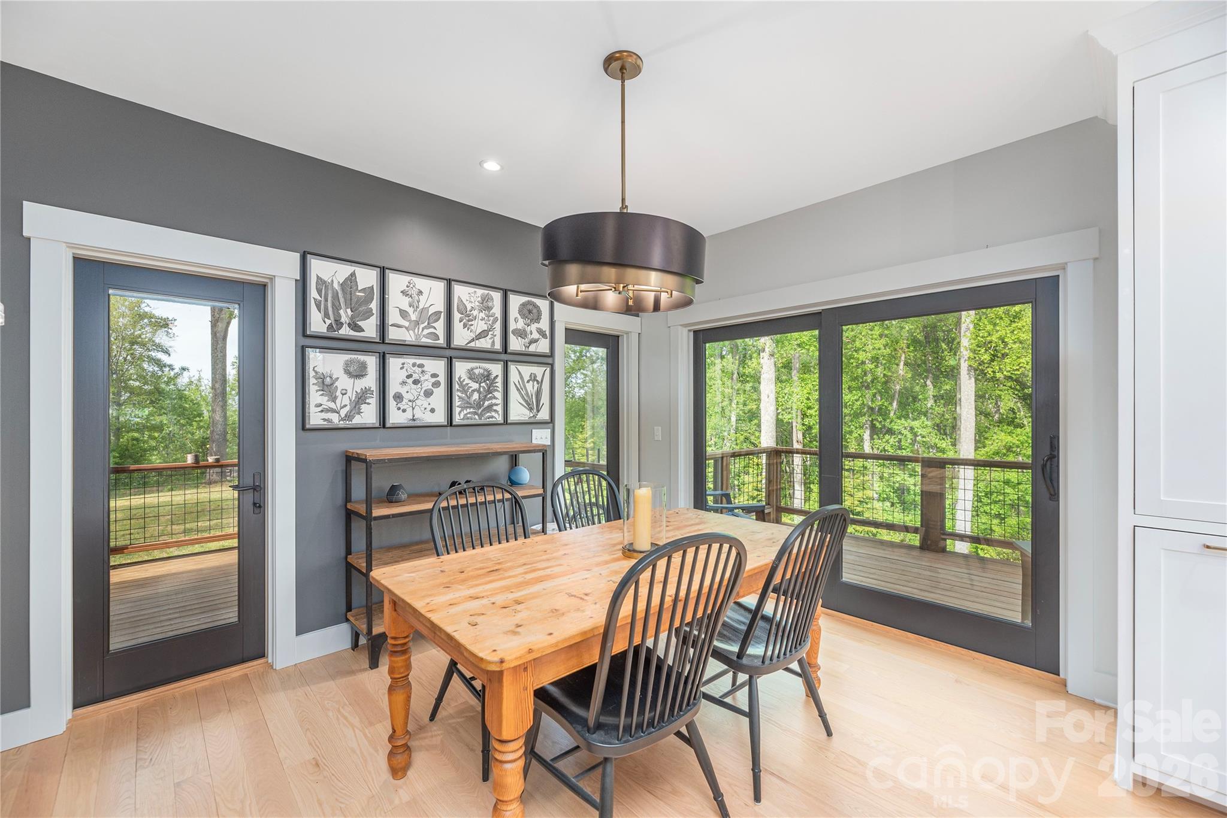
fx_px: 477
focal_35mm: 14
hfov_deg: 104.2
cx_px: 614
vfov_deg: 81.2
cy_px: 409
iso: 320
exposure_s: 1/100
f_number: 7.1
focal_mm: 14
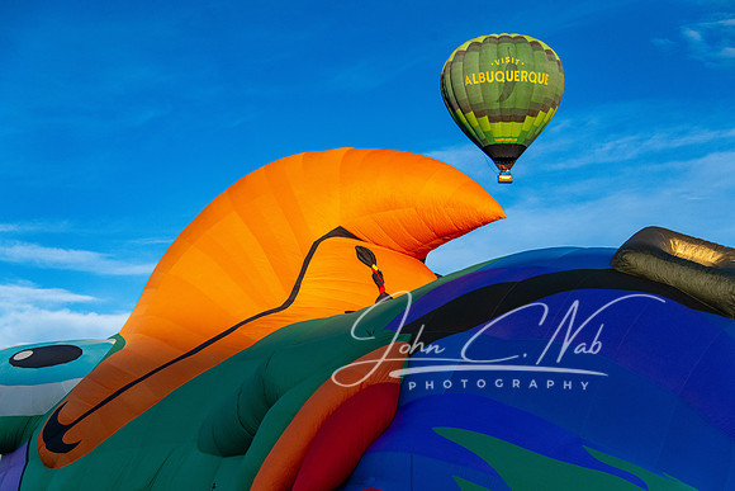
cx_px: 368
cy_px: 246
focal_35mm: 70
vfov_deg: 19.5
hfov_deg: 28.8
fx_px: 1429
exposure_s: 1/8000
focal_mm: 70
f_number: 5
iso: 1600
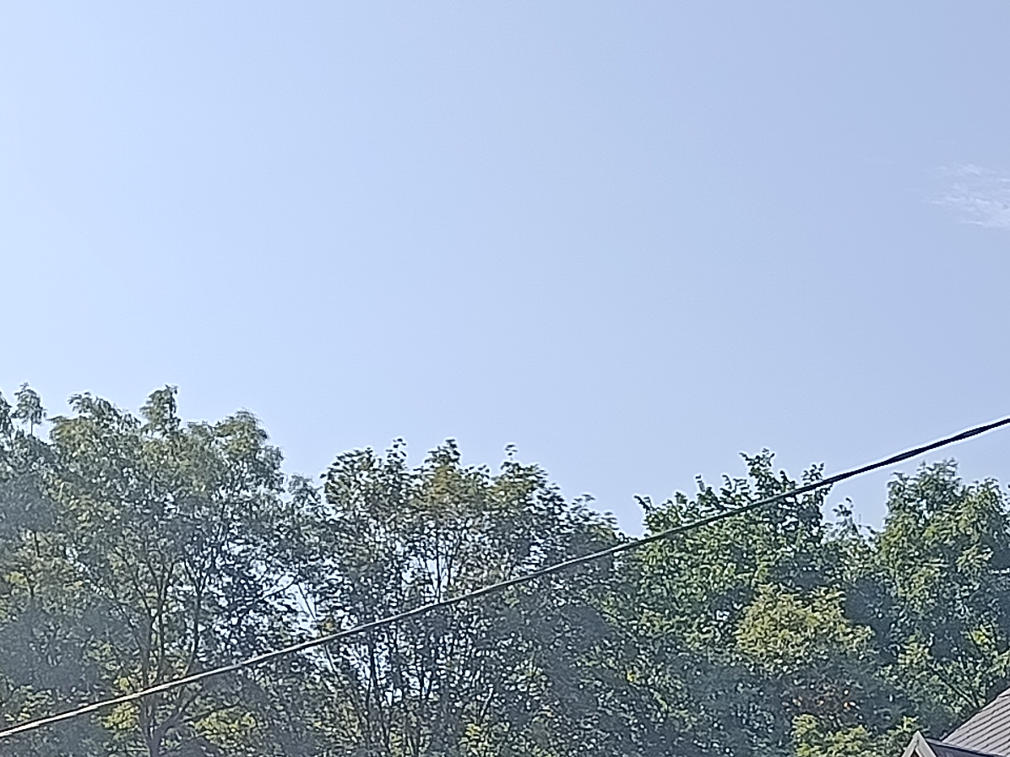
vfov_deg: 14.5
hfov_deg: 18.9
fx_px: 2830
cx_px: 1268
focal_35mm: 97
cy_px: 1019
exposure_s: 1/681
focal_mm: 5.24
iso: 50
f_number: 1.7
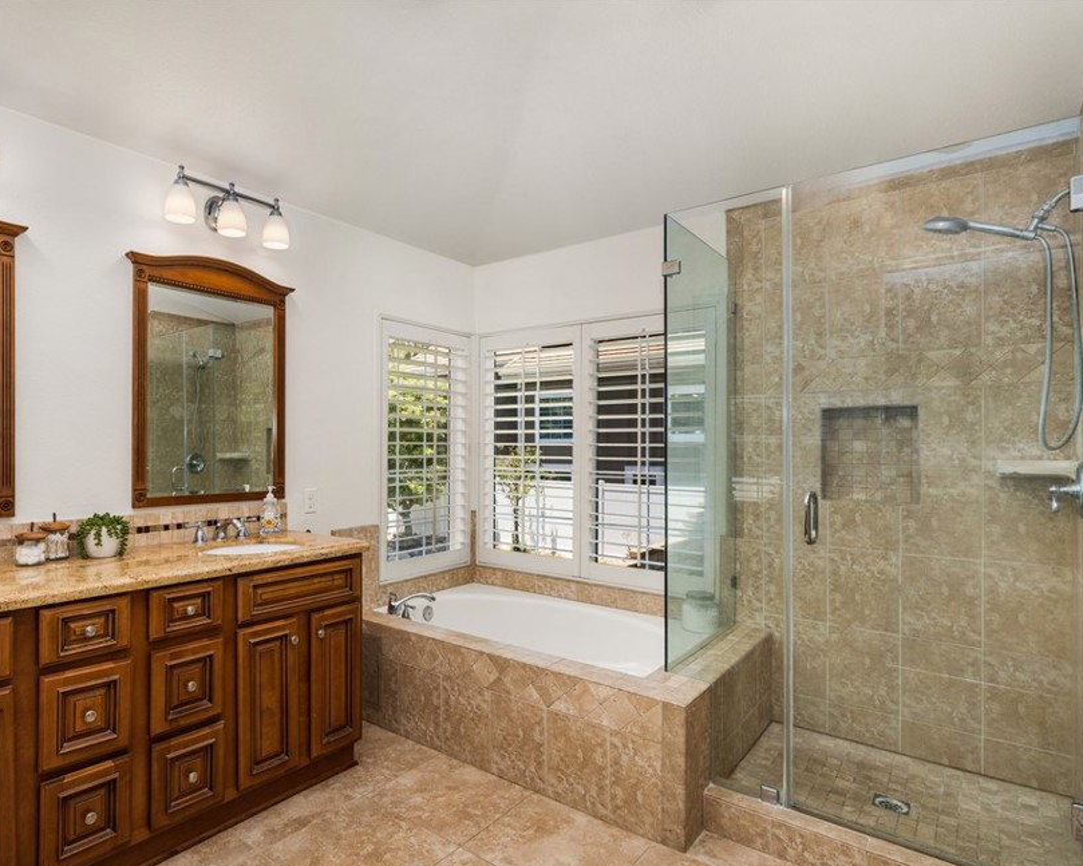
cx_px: 415
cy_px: 454
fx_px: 609
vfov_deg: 70.8
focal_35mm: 19
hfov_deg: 81.9
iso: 100
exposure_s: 1/30
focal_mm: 16
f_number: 6.3
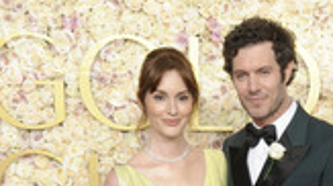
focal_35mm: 134
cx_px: 242
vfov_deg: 8.6
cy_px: 356
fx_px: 1181
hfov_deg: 16.0
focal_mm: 52
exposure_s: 1/250
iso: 1000
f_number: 13
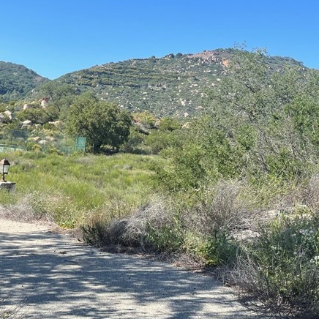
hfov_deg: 31.4
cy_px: 190
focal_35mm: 54
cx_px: 107
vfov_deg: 31.6
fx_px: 563
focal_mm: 5.1
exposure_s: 1/1883
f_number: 1.6
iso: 32
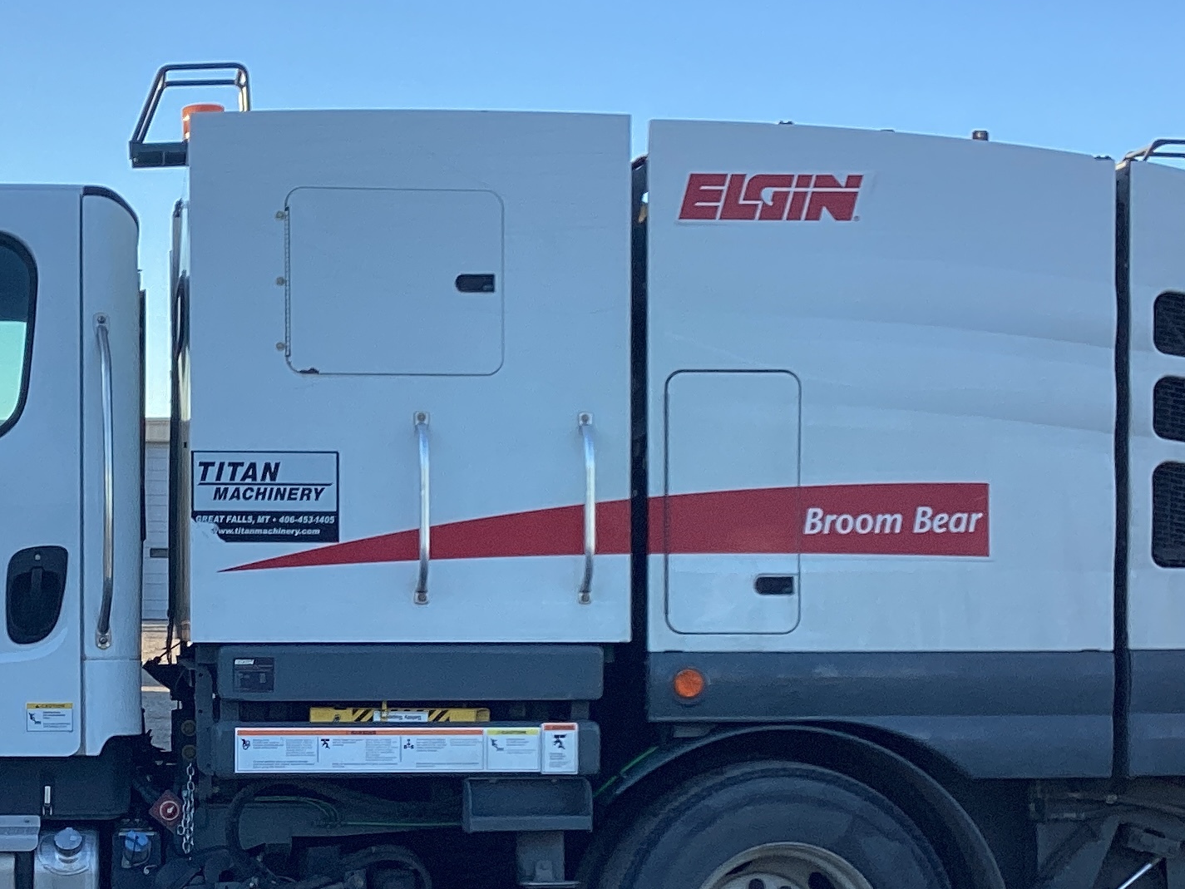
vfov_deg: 20.5
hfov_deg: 27.2
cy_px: 676
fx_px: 2431
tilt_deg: -4.3
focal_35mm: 71
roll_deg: -0.4
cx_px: 373
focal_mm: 3.3
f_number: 2.4
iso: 25
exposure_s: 1/344
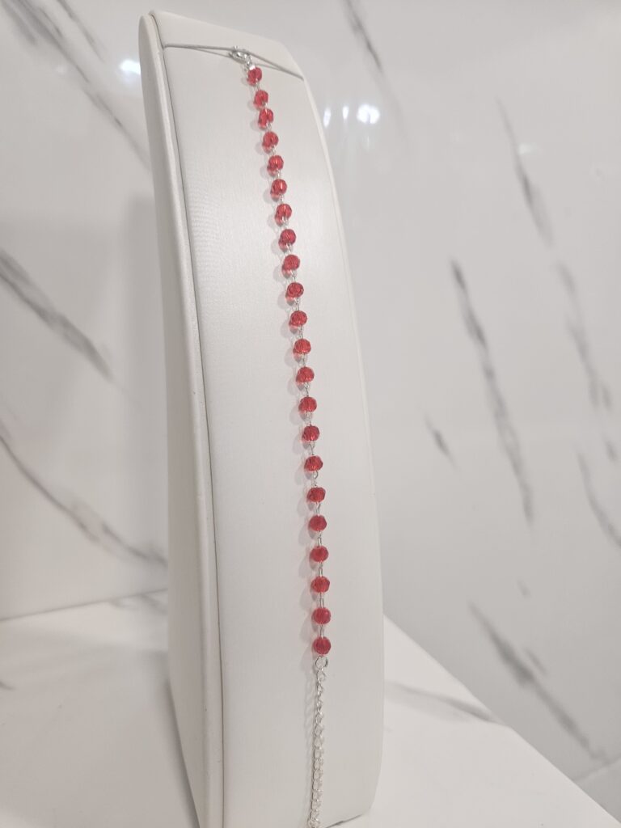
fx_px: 550
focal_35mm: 23
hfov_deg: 58.9
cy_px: 414
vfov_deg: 73.9
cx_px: 310
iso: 160
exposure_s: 1/100
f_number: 1.8
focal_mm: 5.4
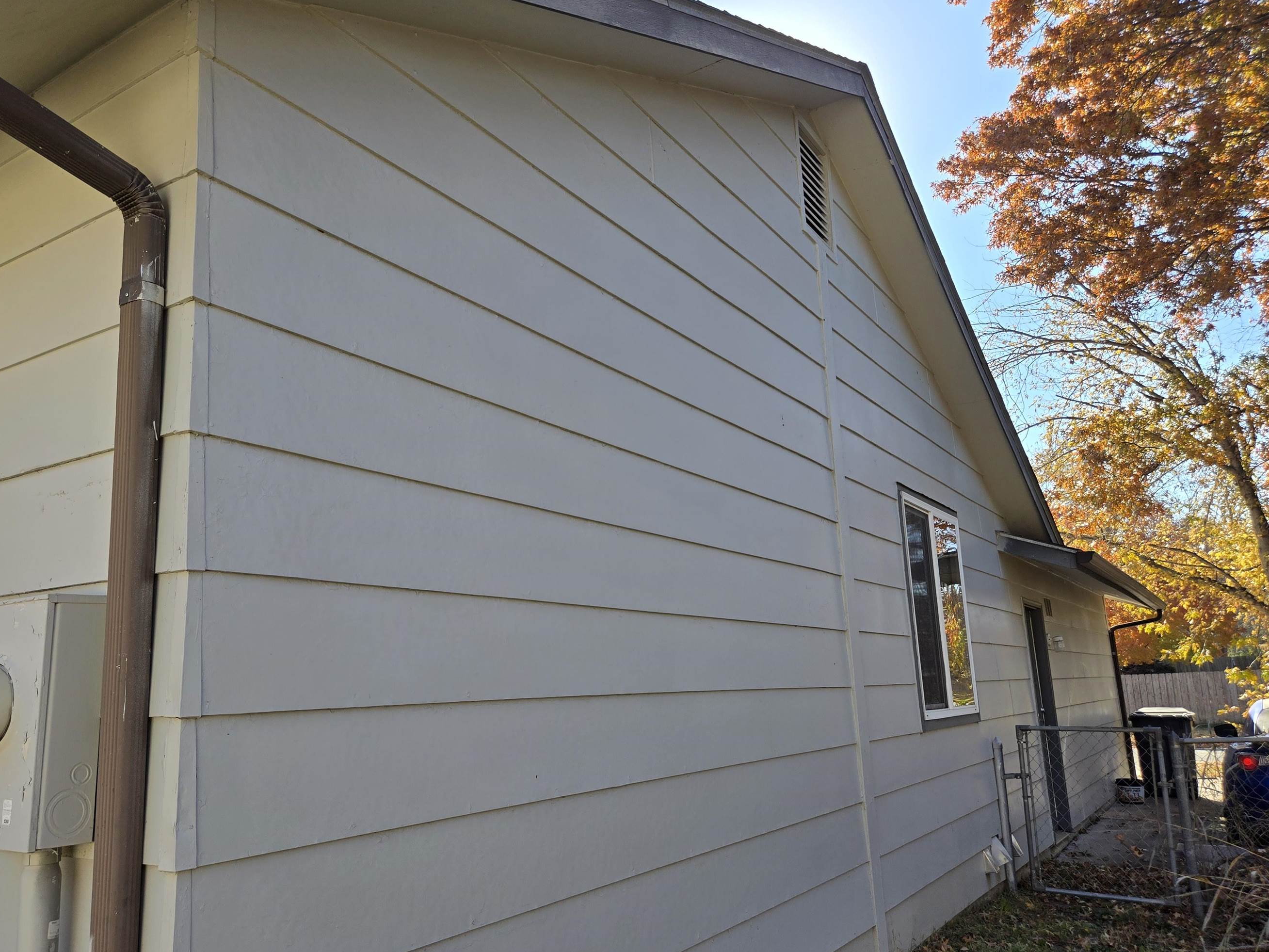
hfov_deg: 65.1
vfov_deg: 51.3
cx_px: 562
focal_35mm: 27
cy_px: 496
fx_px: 990
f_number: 1.8
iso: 25
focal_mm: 5.4
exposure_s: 1/1314
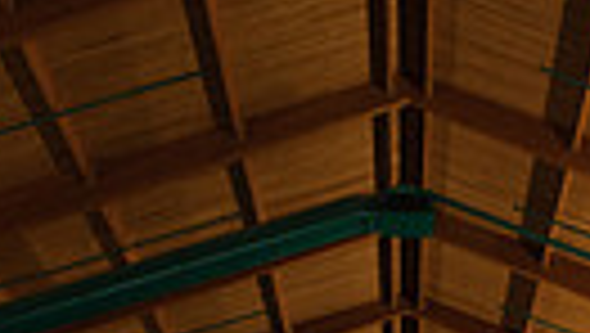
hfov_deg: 18.5
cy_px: 864
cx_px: 459
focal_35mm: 115
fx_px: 1801
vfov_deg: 9.2
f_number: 7.1
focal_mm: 32
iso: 800
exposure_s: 1/250
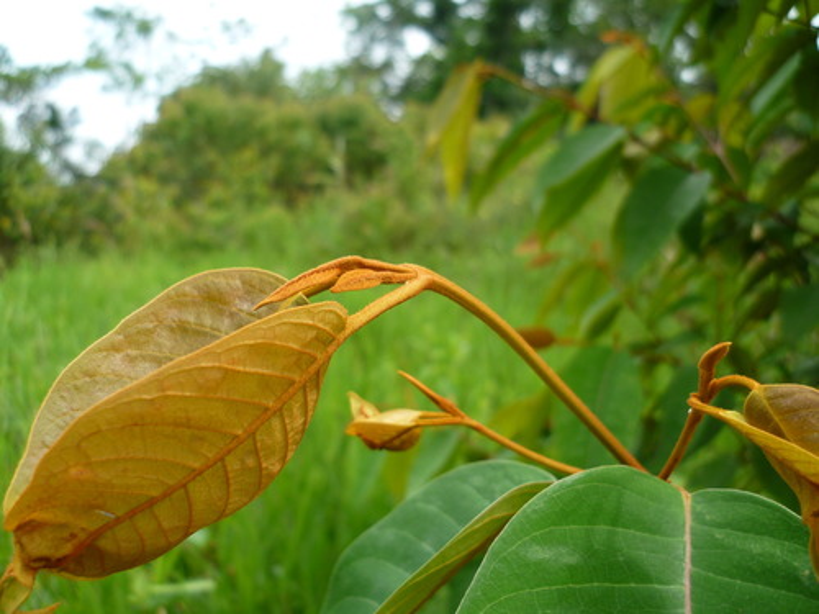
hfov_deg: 58.4
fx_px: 733
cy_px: 307
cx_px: 410
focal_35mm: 31
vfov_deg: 45.4
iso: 80
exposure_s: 1/400
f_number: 2.8
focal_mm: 5.5
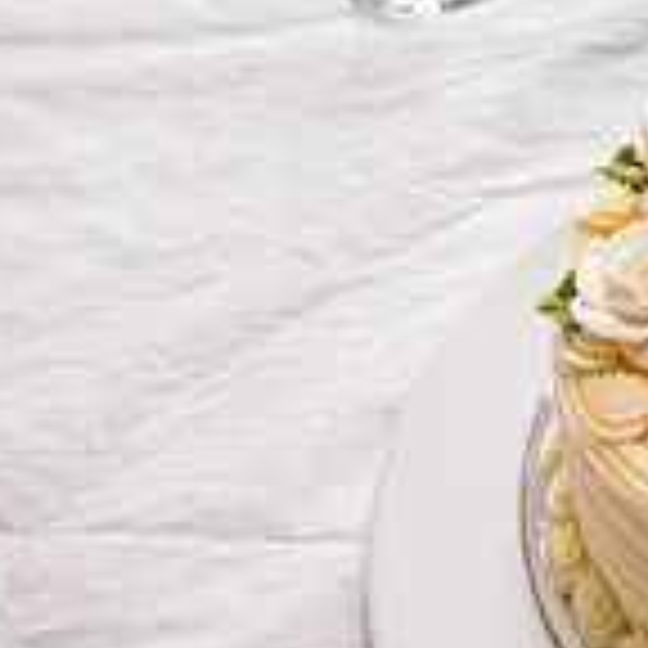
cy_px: 133
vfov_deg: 20.9
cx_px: 1030
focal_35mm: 82
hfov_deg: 18.3
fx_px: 1737
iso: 2500
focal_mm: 24
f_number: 3.5
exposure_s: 1/320
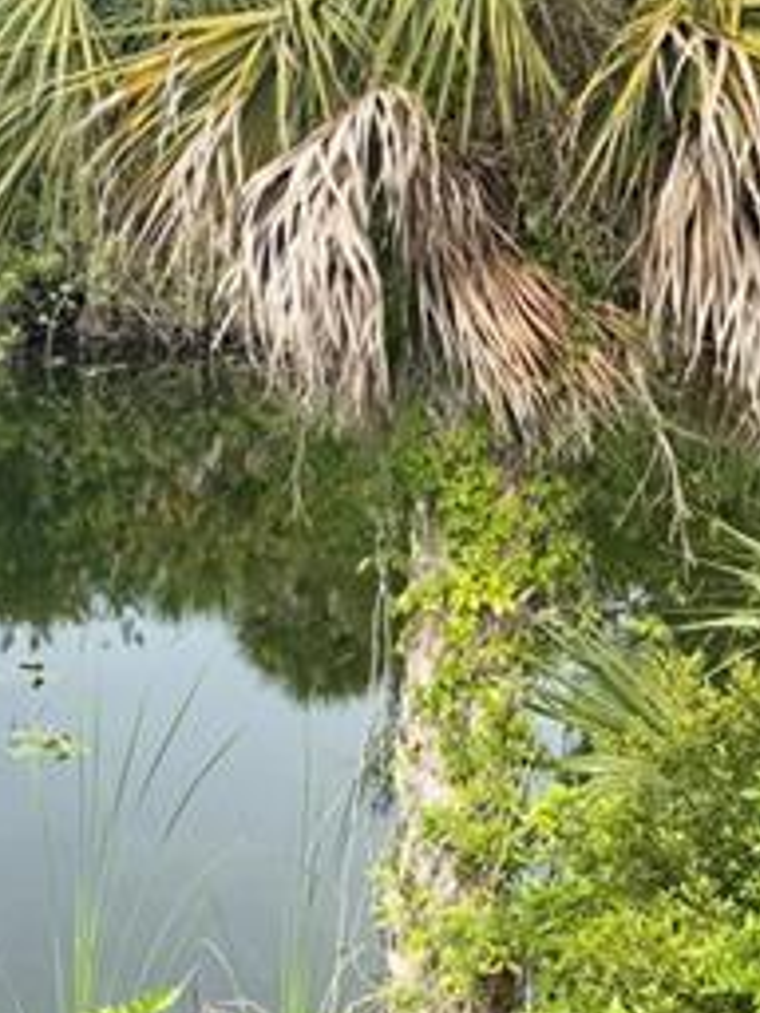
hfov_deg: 20.3
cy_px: 621
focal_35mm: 72
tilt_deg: -14.7
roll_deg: -2.9
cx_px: 234
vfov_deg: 27.0
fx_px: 2108
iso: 80
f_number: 1.78
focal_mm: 6.76
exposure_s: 1/2299
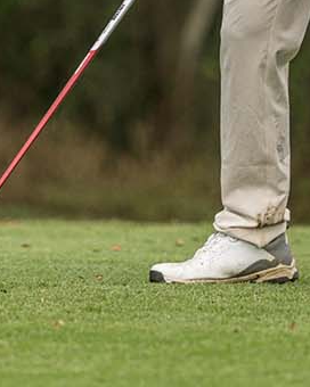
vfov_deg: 3.2
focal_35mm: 597
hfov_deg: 2.6
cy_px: -205
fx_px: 6847
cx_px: 194
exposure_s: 1/2000
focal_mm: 150
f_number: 2.8
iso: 400
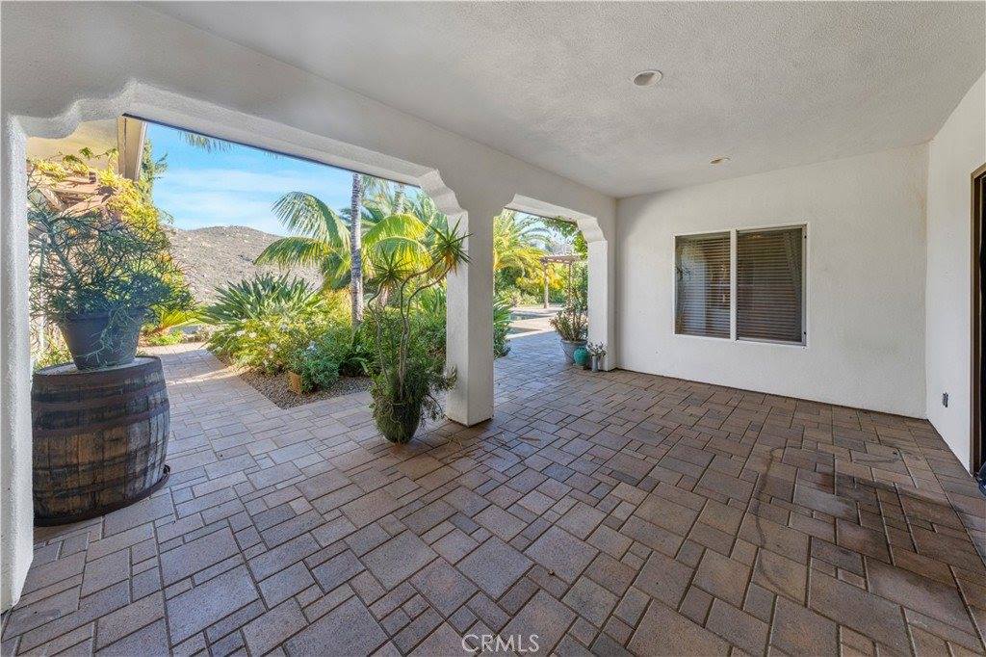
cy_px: 328
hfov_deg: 112.6
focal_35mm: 12
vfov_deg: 90.0
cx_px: 493
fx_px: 329
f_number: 8
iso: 200
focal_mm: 12
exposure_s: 1/13
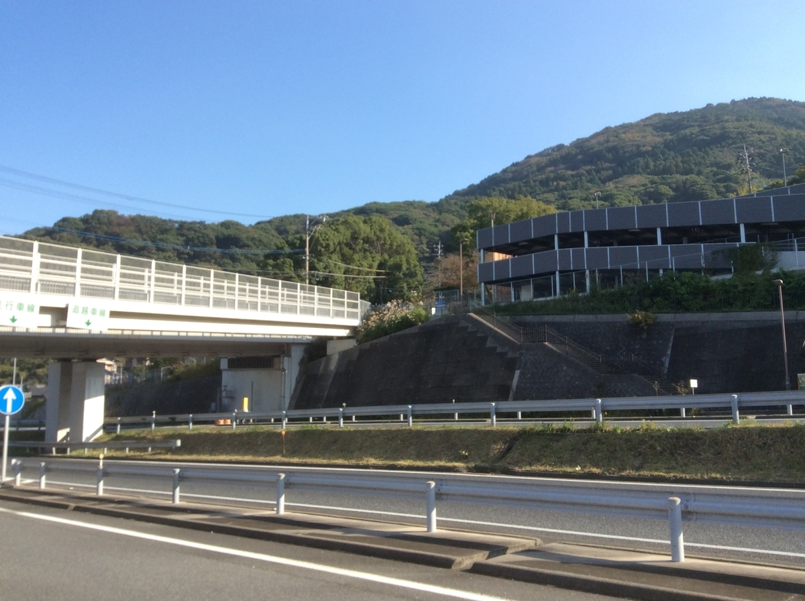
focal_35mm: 32
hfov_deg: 56.9
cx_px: 402
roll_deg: -0.1
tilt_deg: +7.4
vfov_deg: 44.0
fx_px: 743
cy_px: 300
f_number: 2.4
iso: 32
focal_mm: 3.3
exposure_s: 1/602
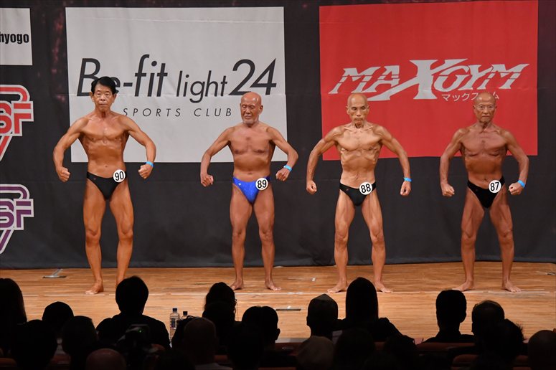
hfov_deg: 11.2
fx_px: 2825
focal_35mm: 183
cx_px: 278
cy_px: 185
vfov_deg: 7.5
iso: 5600
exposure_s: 1/400
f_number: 5.6
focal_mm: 122
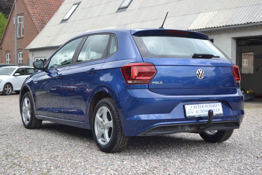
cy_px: 88
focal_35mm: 57
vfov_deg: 23.8
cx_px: 131
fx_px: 415
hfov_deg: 35.1
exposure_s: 1/125
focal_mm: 38
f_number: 5.6
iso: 100
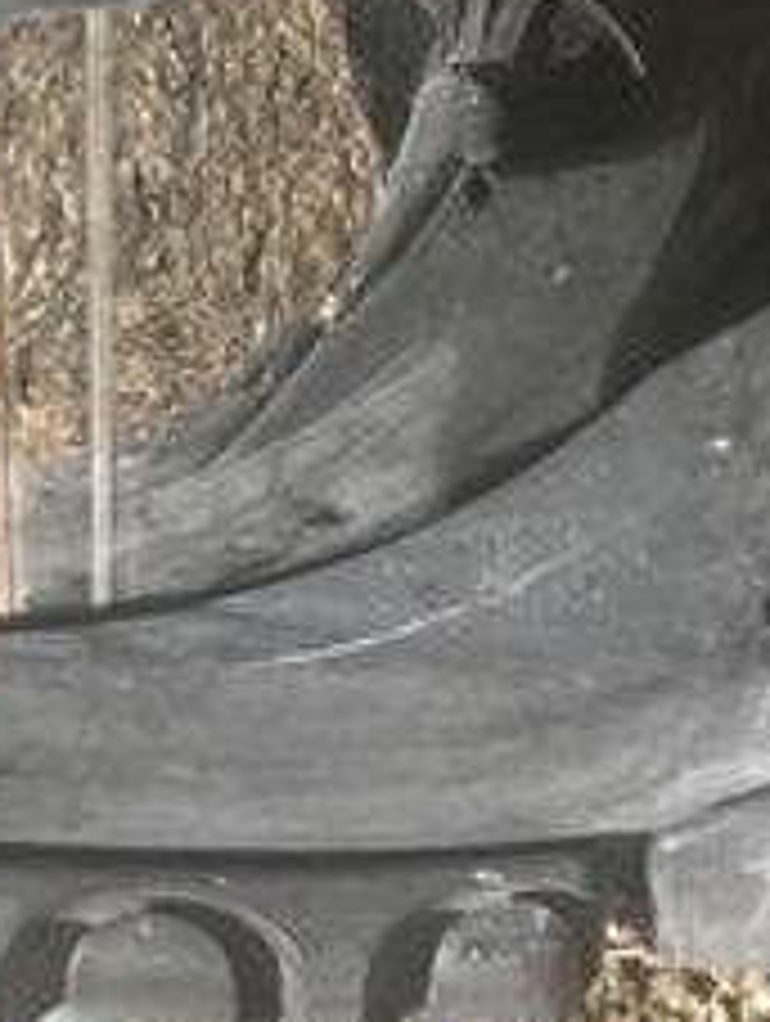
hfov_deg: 8.7
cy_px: -160
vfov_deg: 11.4
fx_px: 5028
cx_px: -117
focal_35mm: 170
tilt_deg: -61.7
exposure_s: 1/148
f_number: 2.2
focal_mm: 4.15
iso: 25
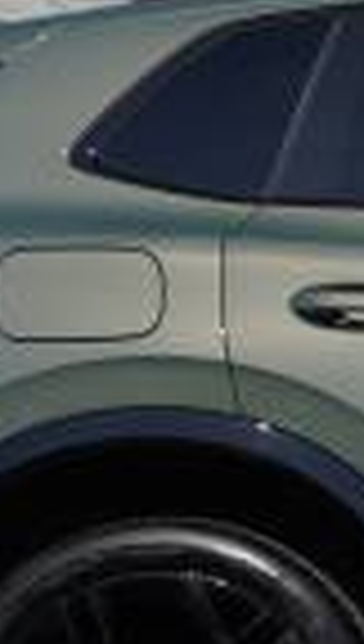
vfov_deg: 9.9
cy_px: 351
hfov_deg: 5.3
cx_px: 1038
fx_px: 3710
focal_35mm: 217
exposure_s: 1/800
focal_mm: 31
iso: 200
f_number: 5.6
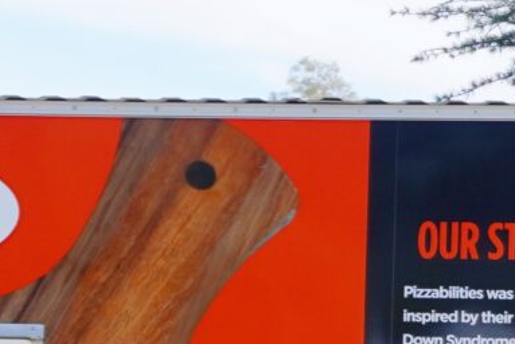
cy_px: 705
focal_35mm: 230
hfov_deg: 8.3
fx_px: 3298
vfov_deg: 5.8
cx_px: 1181
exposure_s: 1/250
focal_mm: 23
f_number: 5
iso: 100
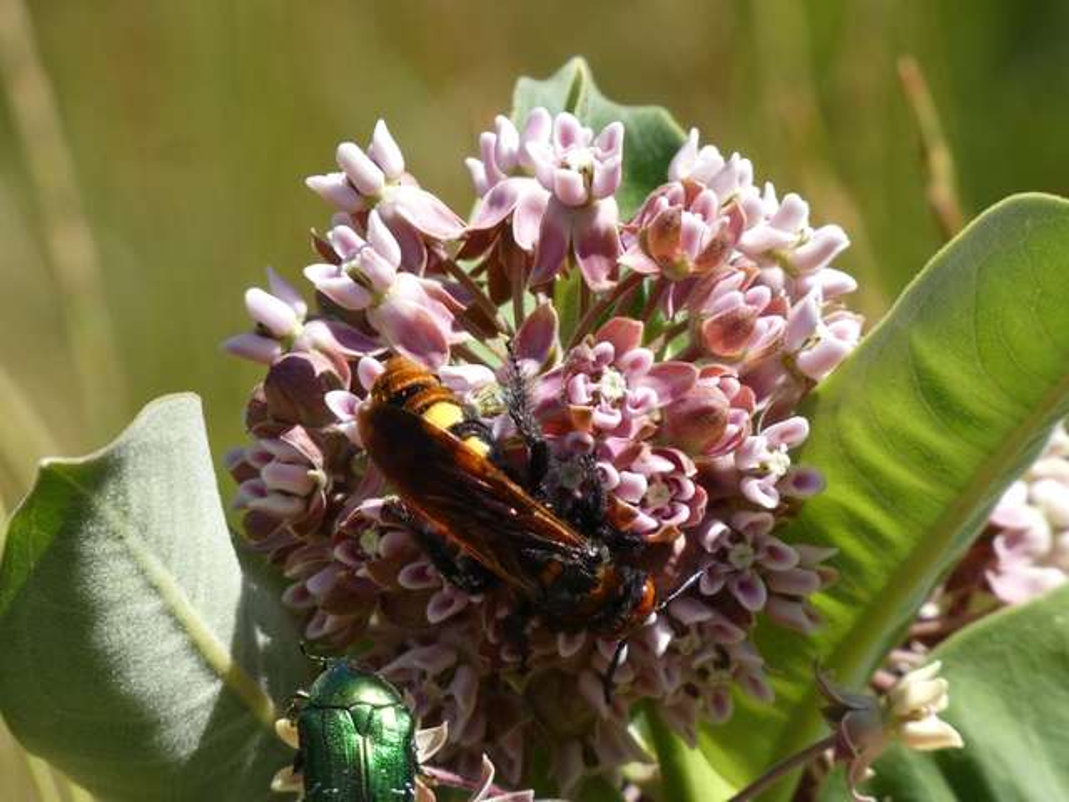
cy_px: 401
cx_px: 534
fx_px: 18529
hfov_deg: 3.3
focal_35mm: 600
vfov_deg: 2.5
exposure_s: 1/250
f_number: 5.6
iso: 80
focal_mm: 107.6
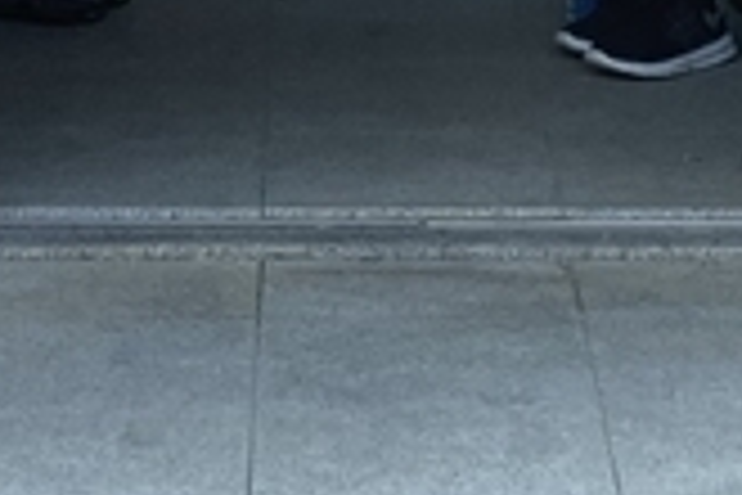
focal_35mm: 197
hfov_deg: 10.4
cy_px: -968
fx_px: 4060
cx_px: 148
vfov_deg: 6.4
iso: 25
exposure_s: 1/122
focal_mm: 4.25
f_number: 1.8
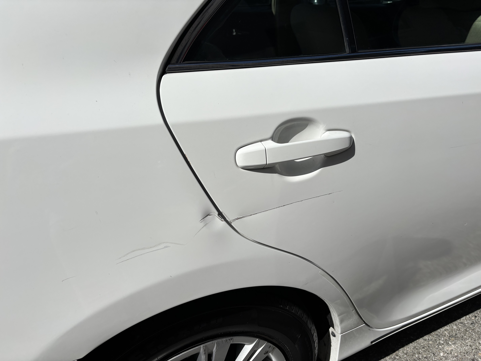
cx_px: 240
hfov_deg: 67.3
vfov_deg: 53.1
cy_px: 180
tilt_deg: -28.4
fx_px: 361
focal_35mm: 26
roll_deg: +5.2
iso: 50
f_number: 1.6
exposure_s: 1/10989
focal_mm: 5.96
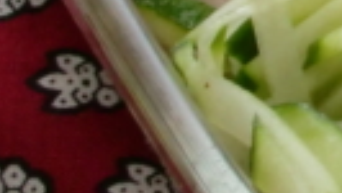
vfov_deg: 2.8
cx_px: 993
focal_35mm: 432
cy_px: -335
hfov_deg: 4.8
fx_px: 3920
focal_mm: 11.7
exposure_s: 1/80
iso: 200
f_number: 4.1
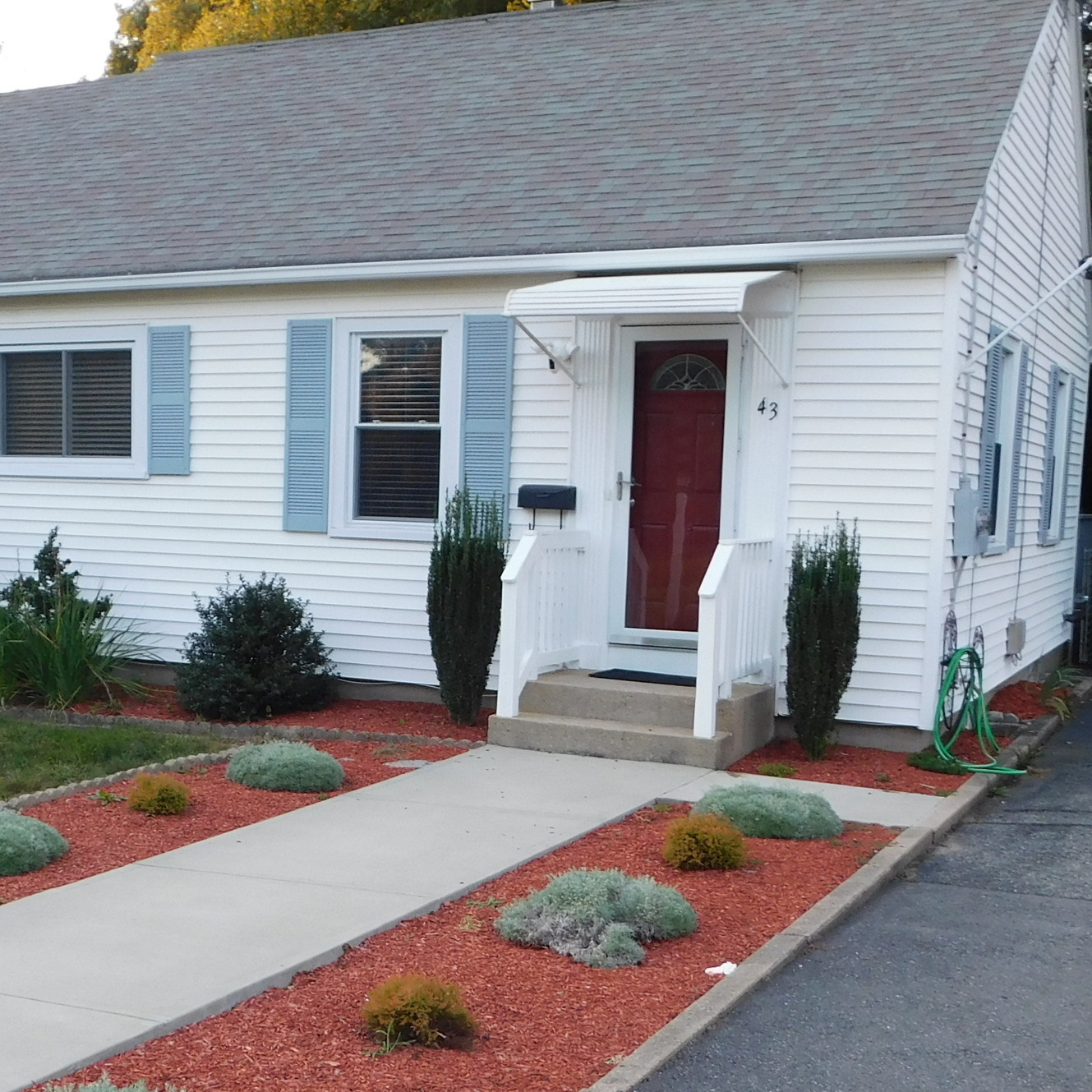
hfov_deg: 35.7
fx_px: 1677
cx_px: 368
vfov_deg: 35.7
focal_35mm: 47
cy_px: 716
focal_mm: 4
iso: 125
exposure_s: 1/80
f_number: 3
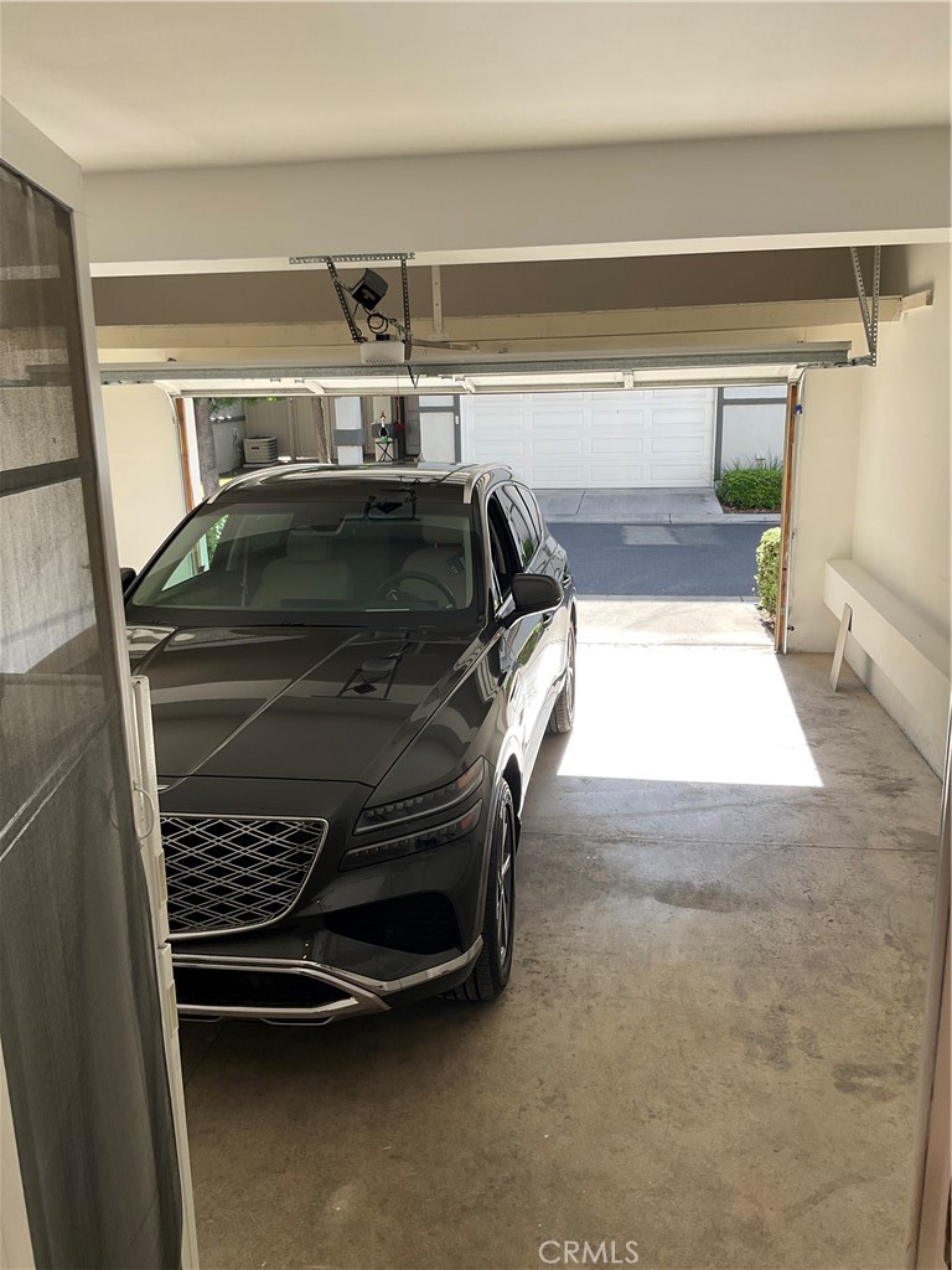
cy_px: 635
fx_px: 1063
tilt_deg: -13.3
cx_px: 476
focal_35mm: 29
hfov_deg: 48.2
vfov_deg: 61.7
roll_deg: +1.5
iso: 16
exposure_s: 1/211
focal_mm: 3
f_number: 1.8
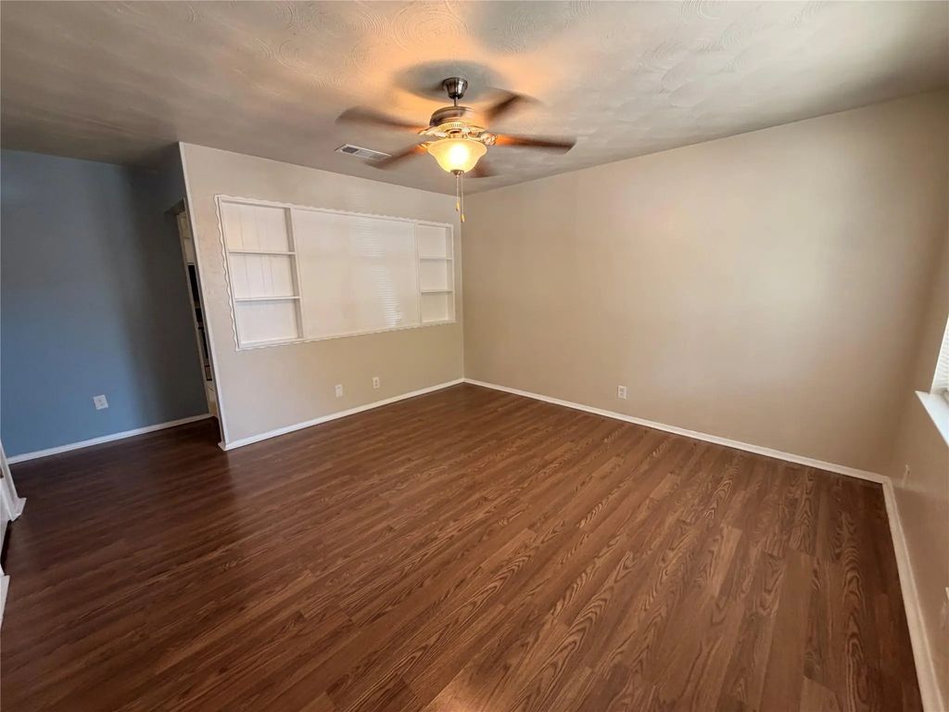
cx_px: 474
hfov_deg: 102.1
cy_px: 356
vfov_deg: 85.7
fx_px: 384
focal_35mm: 14
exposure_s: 1/60
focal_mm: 2.22
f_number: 2.2
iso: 200
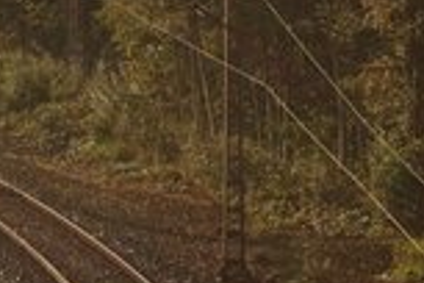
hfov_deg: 7.2
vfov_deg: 4.9
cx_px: -186
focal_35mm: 282
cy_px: -90
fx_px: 3321
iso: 100
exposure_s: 1/160
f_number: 14
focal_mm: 36
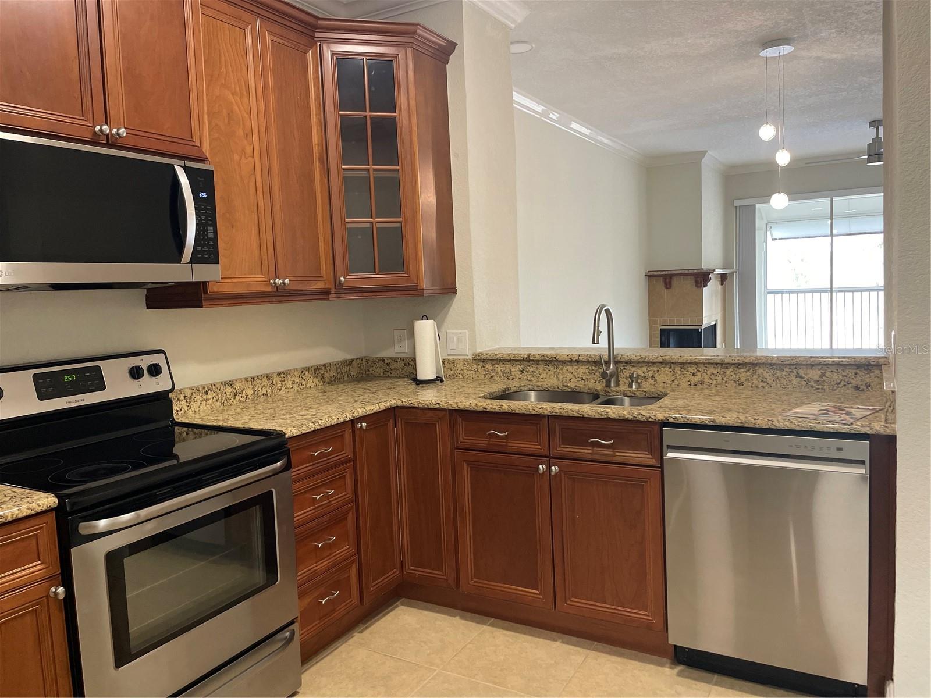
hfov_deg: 67.3
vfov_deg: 53.1
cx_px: 466
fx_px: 699
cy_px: 349
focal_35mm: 26
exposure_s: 1/60
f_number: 1.6
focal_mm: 4.2
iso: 200
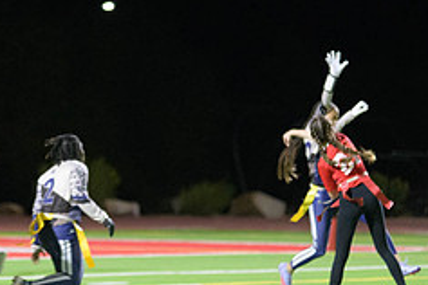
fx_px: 3935
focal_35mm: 331
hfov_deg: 6.2
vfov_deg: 4.2
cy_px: 115
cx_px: 135
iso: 7200
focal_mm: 135
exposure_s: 1/640
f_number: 2.8
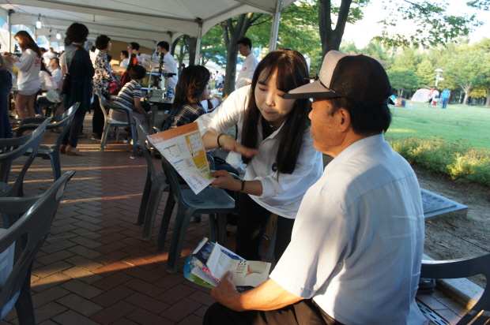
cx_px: 245
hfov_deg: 59.5
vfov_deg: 41.6
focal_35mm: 32
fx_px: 428
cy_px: 162
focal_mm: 21
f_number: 4.5
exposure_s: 1/50
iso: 200
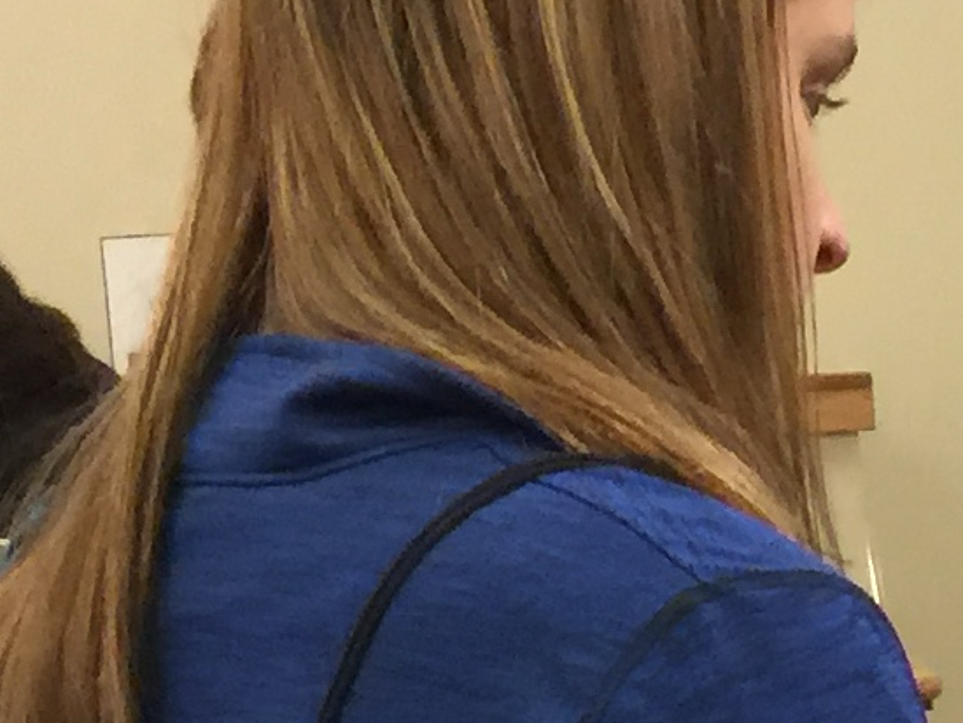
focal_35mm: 172
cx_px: 1758
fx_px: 4787
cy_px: 1040
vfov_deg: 8.5
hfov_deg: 10.7
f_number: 2.2
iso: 80
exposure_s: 1/15
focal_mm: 4.15
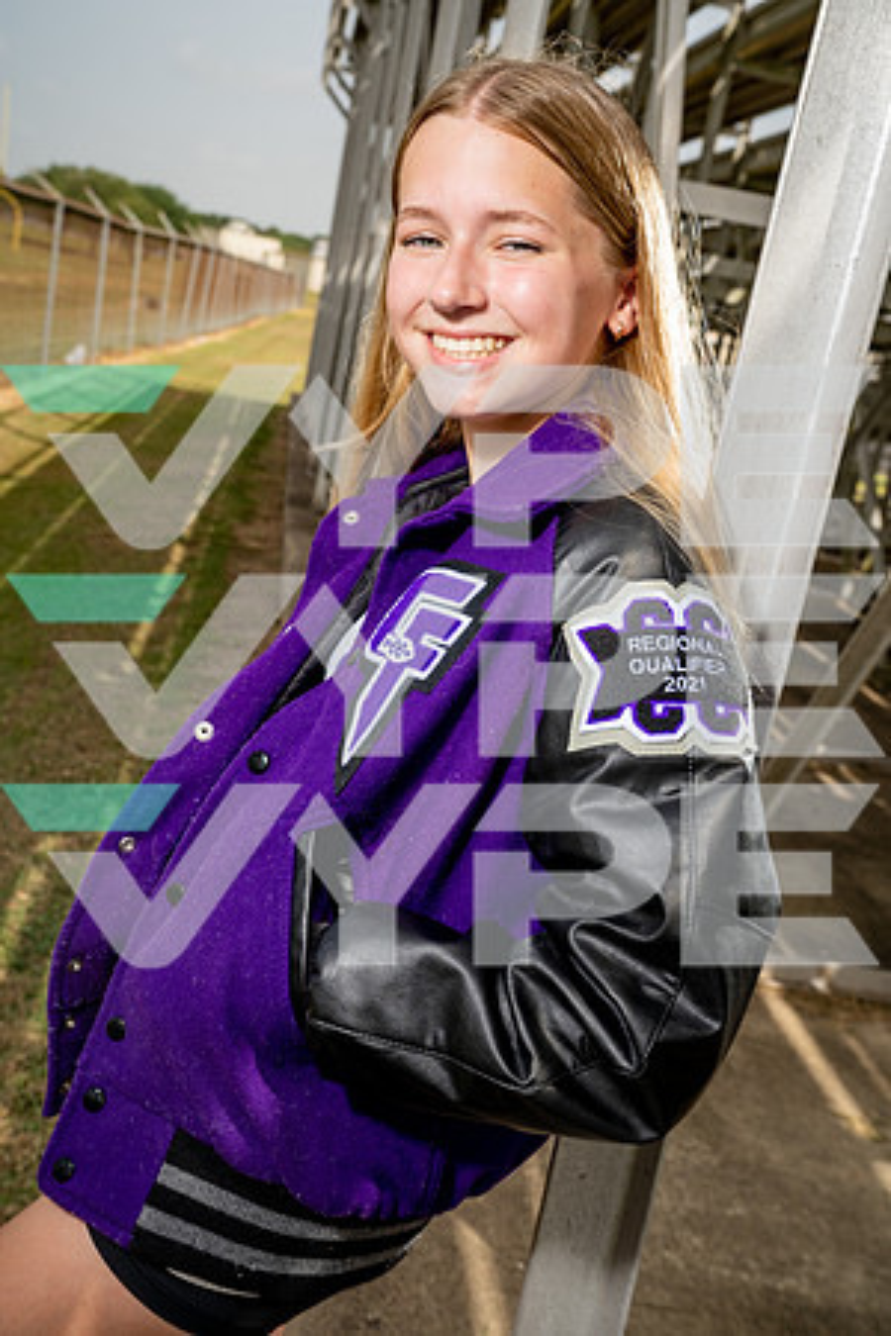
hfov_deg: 31.9
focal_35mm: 42
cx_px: 446
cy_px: 668
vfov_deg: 46.4
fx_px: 1559
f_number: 8
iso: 100
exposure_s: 1/250
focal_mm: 42
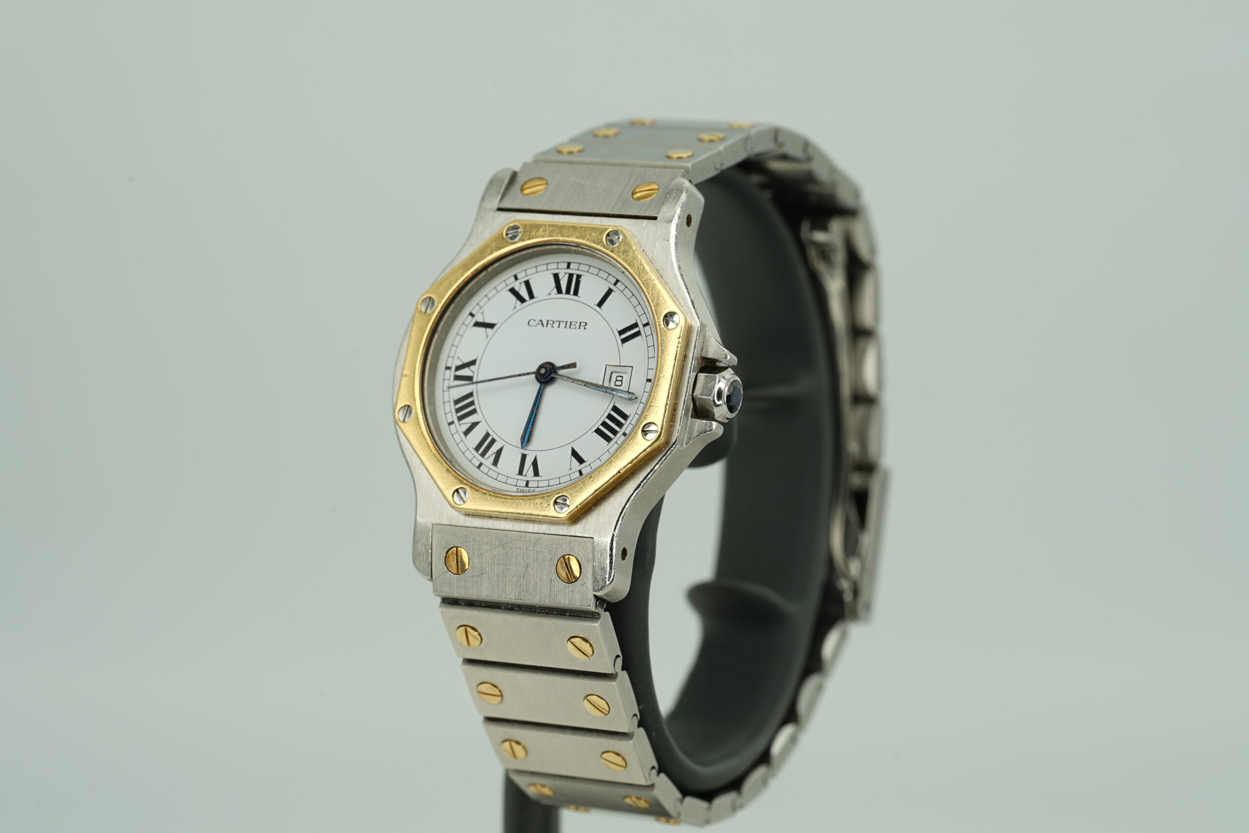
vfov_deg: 13.0
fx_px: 3643
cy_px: 416
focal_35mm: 105
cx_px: 624
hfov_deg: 19.5
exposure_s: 1/5
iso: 80
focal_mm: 105
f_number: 11
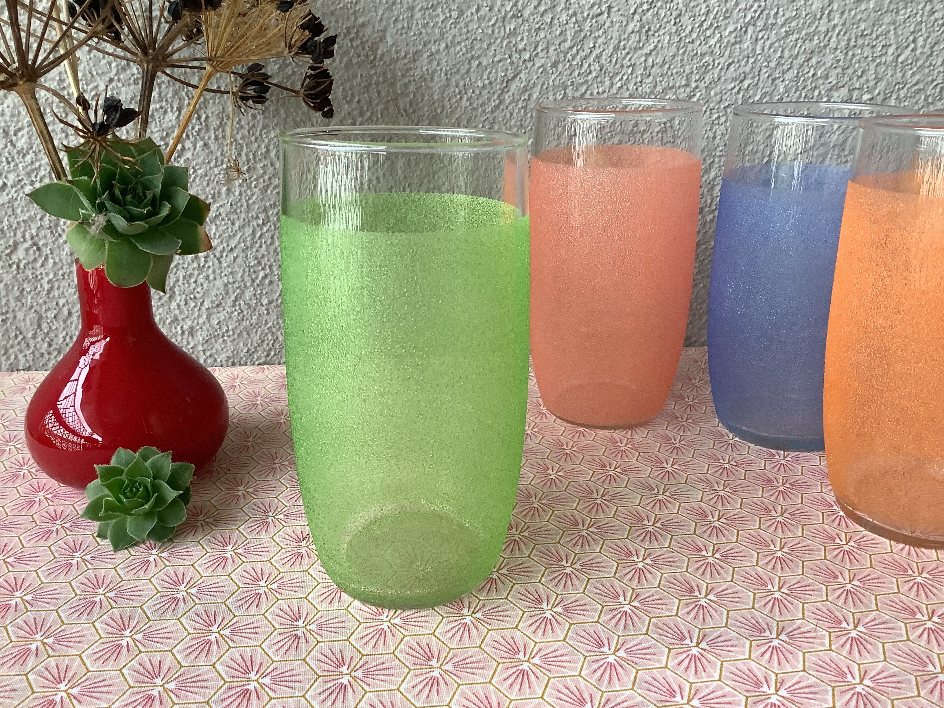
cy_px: 354
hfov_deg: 58.4
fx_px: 845
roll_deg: -0.2
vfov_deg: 45.4
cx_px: 472
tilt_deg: -17.8
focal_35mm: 31
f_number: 2.4
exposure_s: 1/60
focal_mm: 3.3
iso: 100
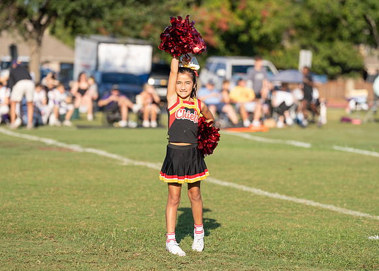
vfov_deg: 7.3
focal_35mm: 197
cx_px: 186
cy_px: 144
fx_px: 2124
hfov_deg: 10.2
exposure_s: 1/5000
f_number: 2.8
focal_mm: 144
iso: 320
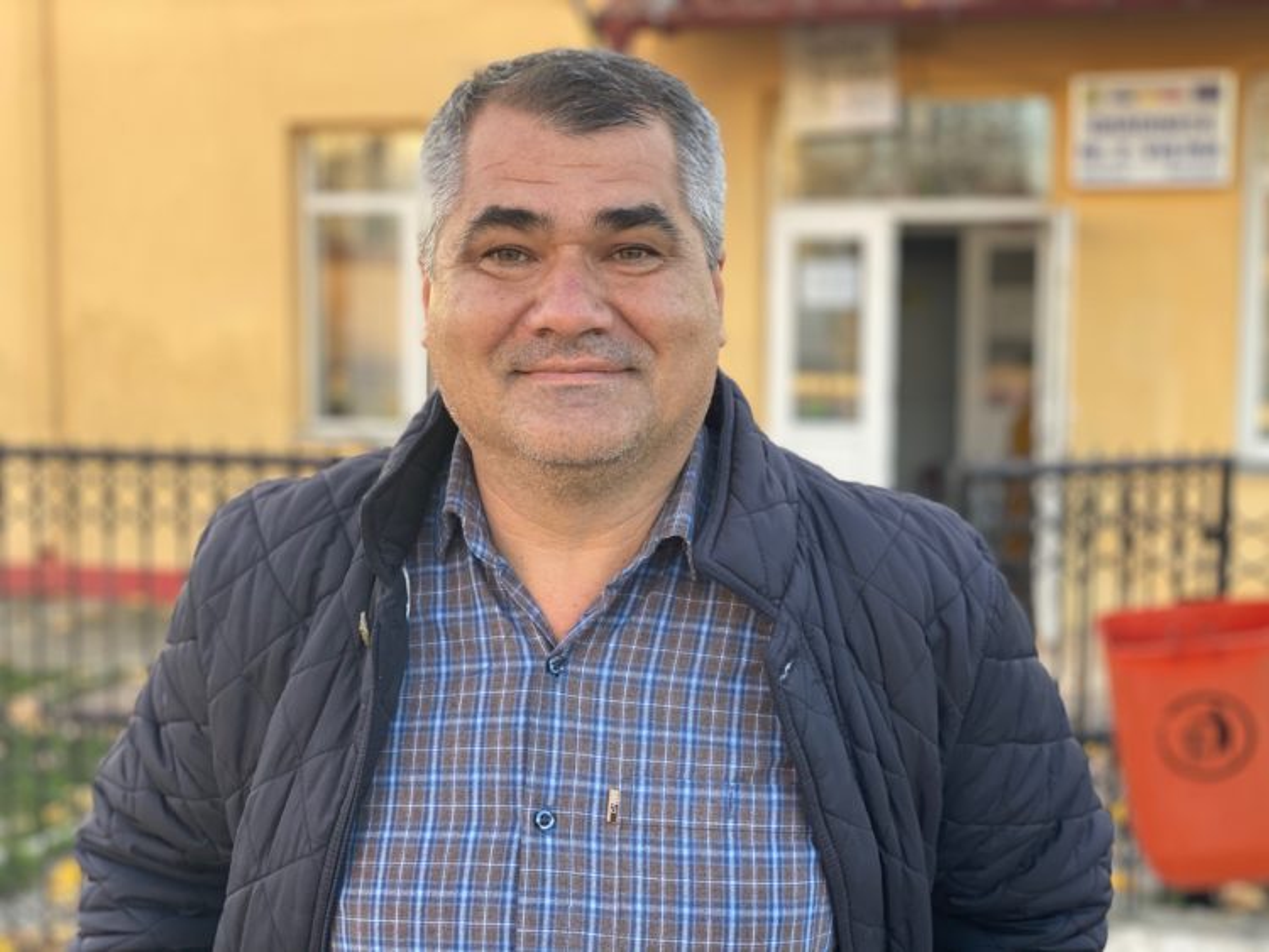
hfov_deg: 36.8
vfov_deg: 28.0
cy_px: 476
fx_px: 1907
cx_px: 634
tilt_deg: -4.9
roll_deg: -0.7
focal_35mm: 52
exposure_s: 1/122
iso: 40
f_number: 2
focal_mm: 6
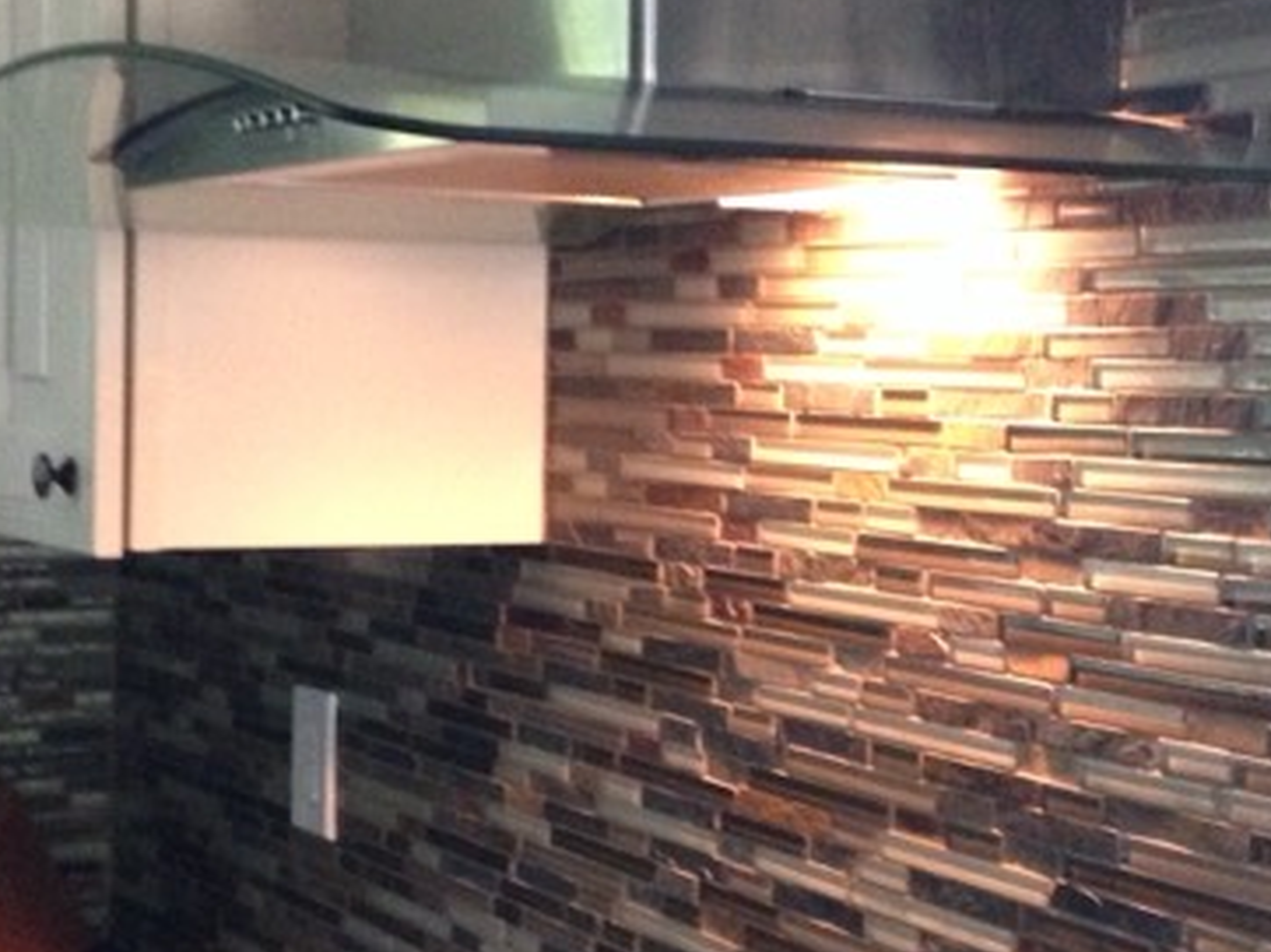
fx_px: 2679
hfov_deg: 26.7
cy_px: 471
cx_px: 625
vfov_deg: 20.1
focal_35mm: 73
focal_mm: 4.12
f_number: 2.4
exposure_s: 1/15
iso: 500
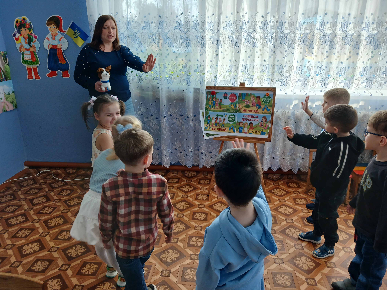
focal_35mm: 27
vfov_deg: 51.4
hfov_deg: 65.3
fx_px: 302
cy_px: 145
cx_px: 194
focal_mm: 4
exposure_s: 1/50
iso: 32
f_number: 1.8
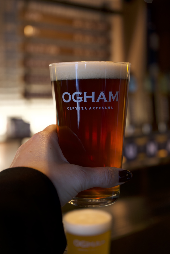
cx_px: 85
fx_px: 326
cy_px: 127
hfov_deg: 29.2
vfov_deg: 42.7
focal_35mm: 46
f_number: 4.5
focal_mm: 46
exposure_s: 1/10
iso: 250
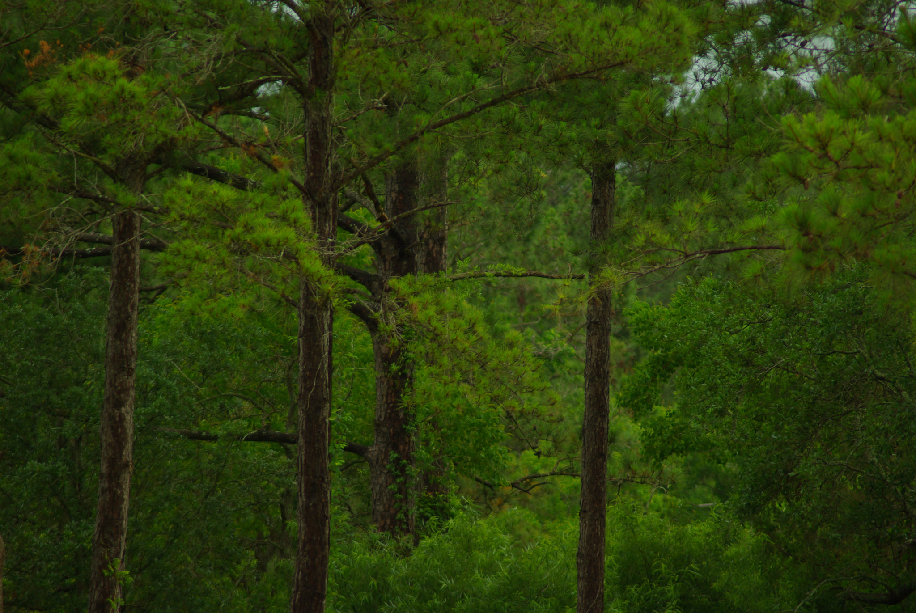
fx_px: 11464
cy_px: 306
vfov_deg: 3.1
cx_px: 458
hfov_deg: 4.6
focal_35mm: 450
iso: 100
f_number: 5.6
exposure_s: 1/250
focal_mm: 300
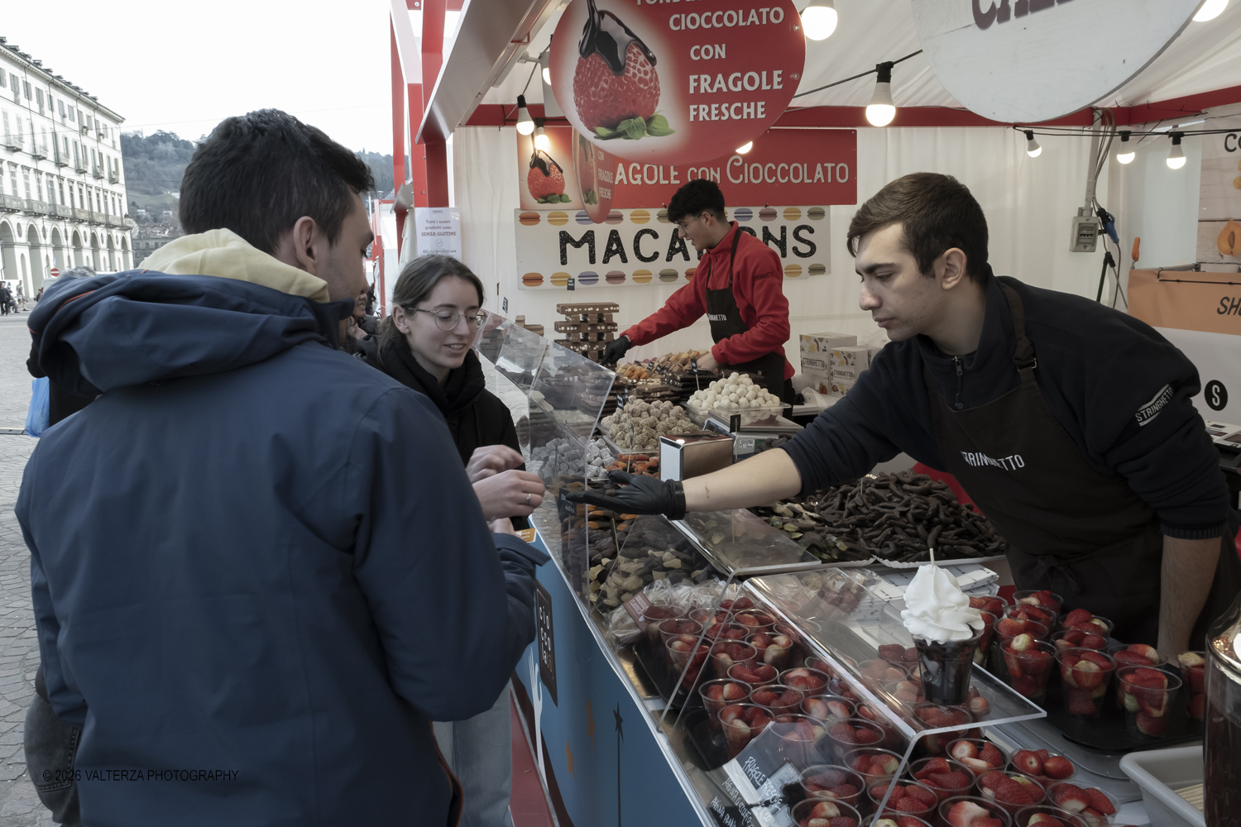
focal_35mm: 27
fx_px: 931
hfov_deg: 67.4
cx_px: 620
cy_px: 414
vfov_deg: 47.9
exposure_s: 1/125
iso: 800
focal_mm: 17.7
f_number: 11
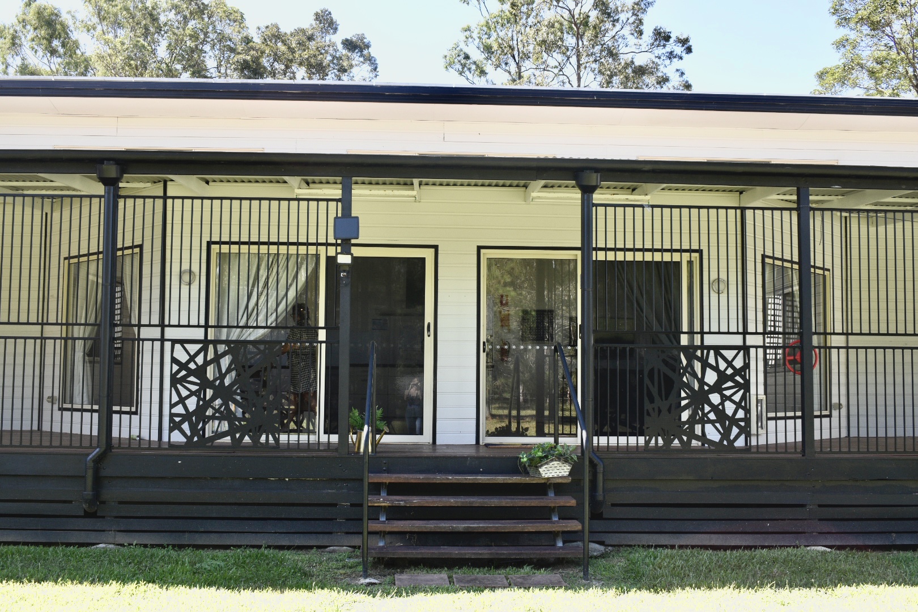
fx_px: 994
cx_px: 459
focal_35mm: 39
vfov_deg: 34.2
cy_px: 306
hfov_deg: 49.6
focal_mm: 26
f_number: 8
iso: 400
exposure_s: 1/250
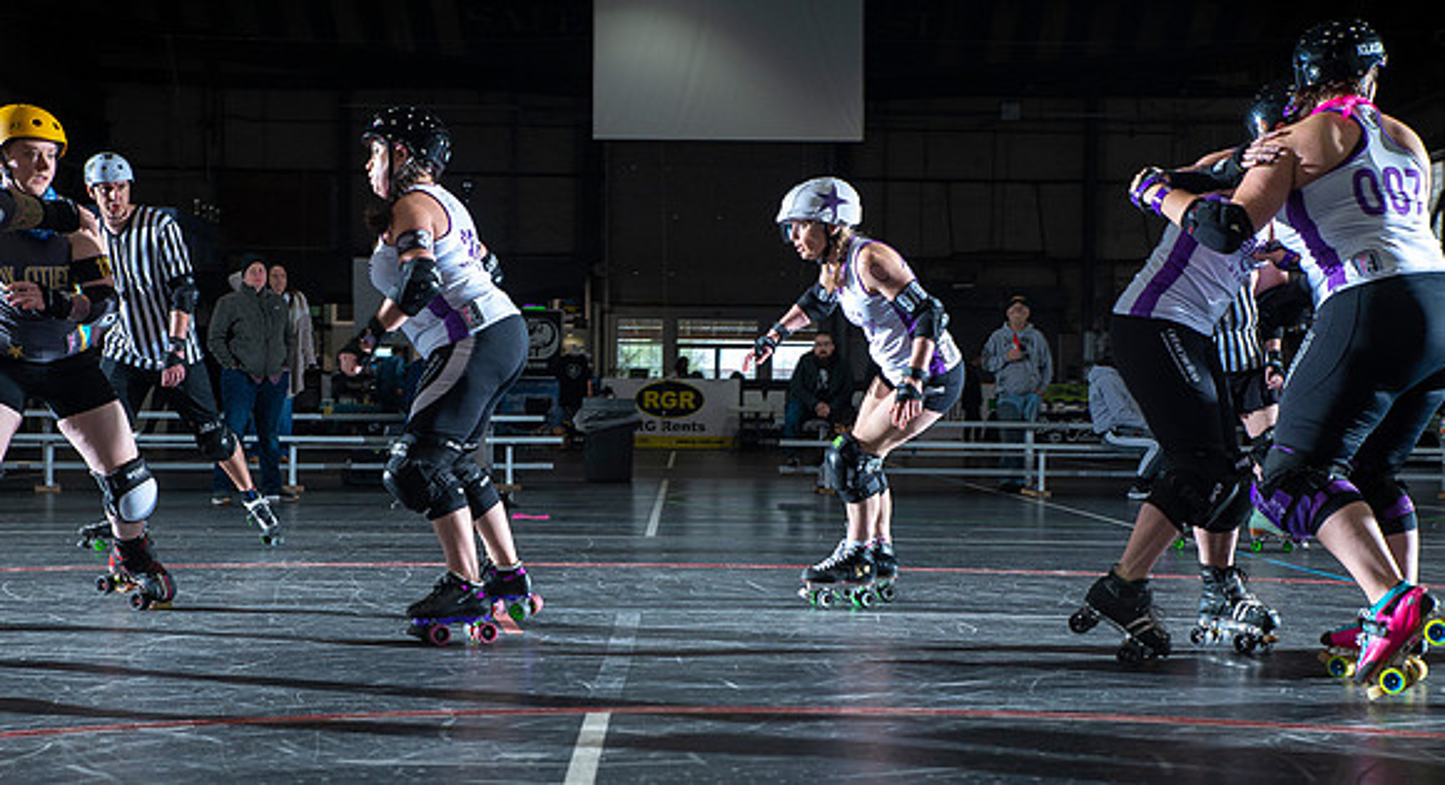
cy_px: 478
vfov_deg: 22.0
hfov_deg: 39.5
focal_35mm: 53
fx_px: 2013
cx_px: 720
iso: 800
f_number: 7.1
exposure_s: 1/160
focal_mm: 50
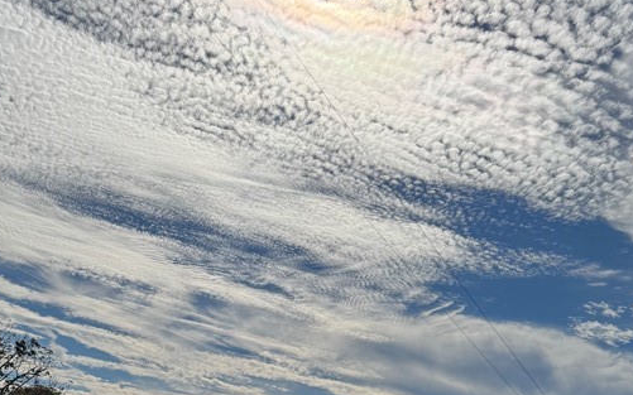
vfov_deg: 22.6
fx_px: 897
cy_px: 488
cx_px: 254
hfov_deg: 38.7
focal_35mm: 52
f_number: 1.78
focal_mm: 6.76
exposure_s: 1/28571
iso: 64
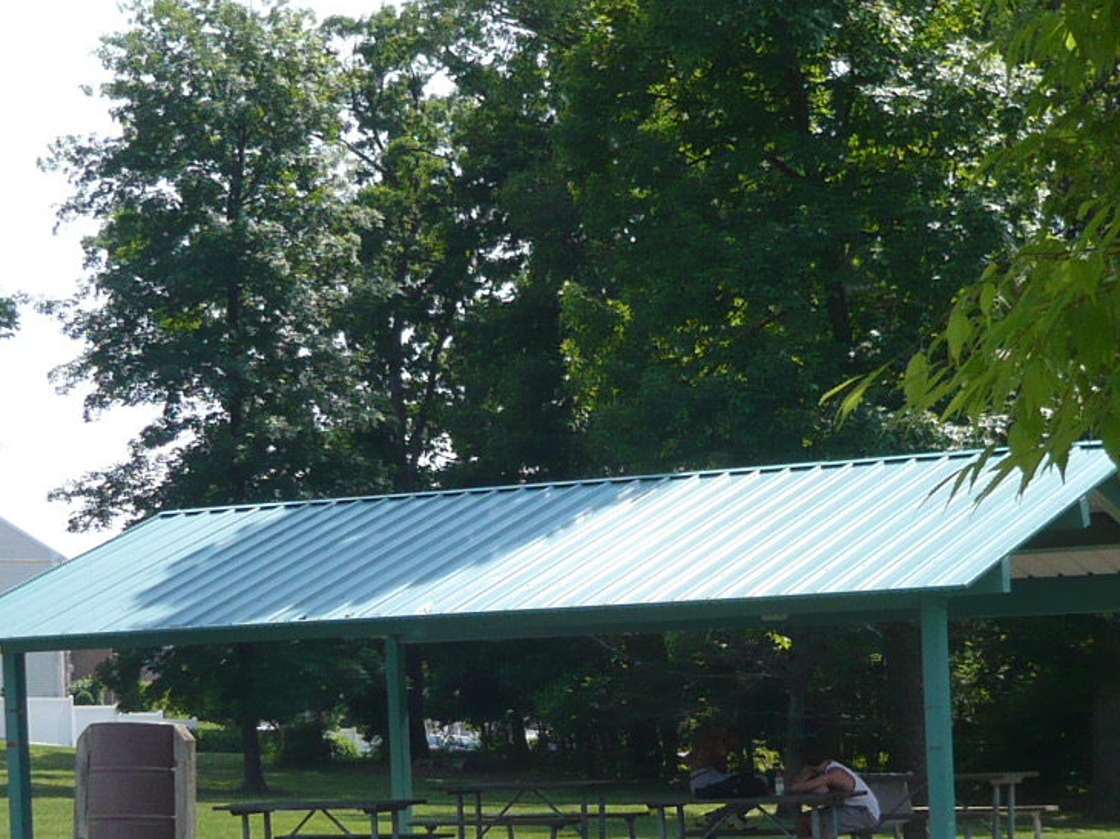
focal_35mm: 100
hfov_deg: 19.6
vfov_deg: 14.7
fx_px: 3234
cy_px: 718
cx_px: 674
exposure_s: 1/640
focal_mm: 6.2
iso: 100
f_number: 3.2
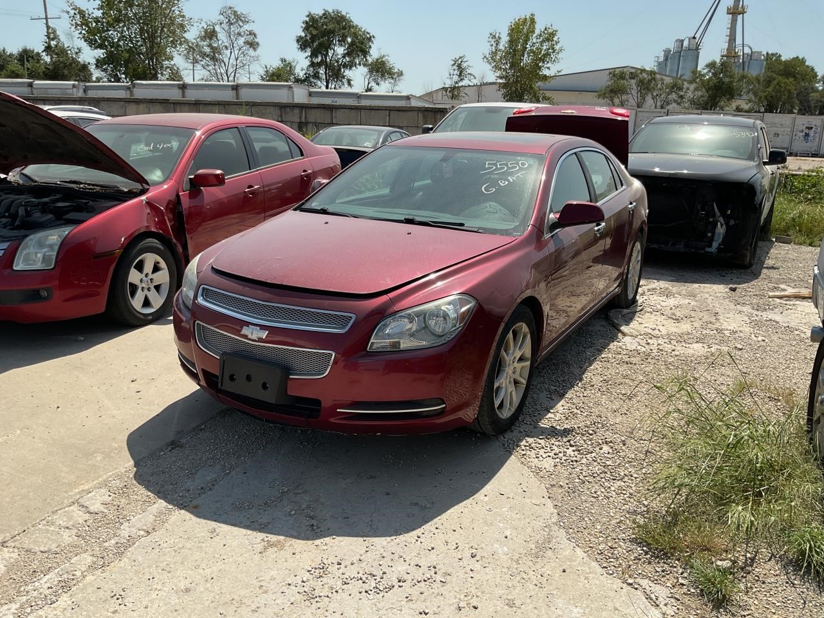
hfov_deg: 61.7
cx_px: 412
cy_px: 309
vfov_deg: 48.2
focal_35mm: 29
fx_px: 690
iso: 16
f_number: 1.8
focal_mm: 3
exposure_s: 1/2141
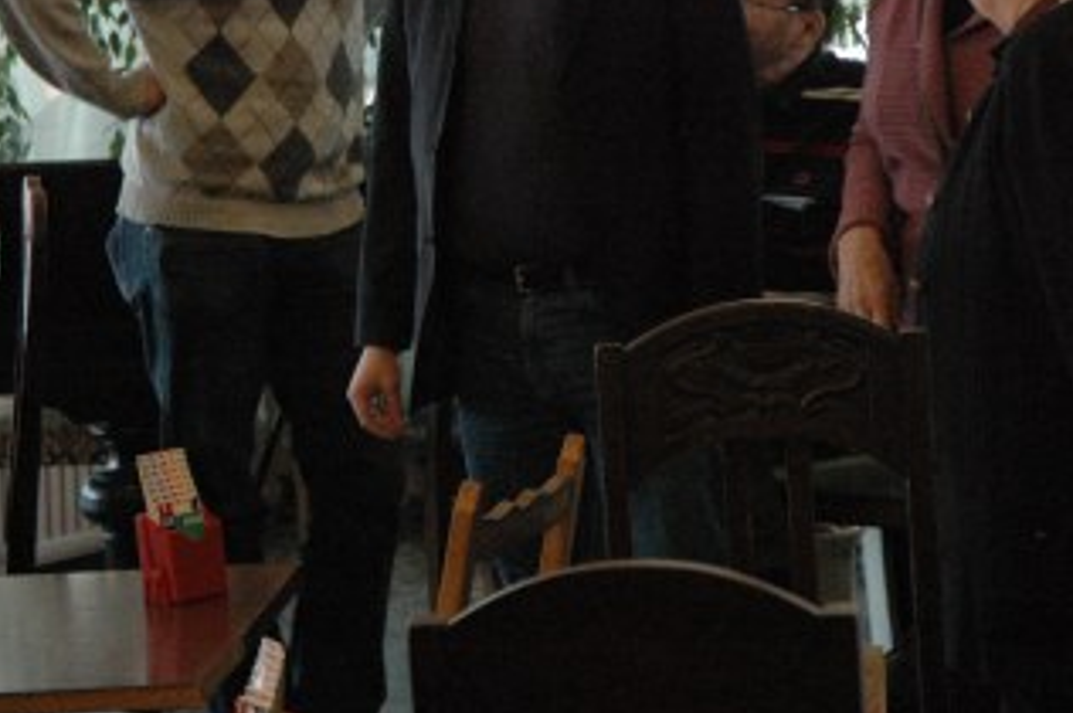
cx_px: 628
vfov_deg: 6.8
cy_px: 41
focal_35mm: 200
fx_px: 5955
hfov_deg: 10.3
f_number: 4.5
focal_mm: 70
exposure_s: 1/60
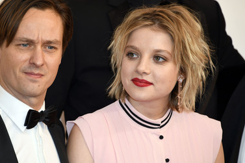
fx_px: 2442
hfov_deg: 5.7
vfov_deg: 3.8
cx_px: 99
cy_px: 82
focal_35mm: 359
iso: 320
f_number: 6.3
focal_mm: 300
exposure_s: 1/125
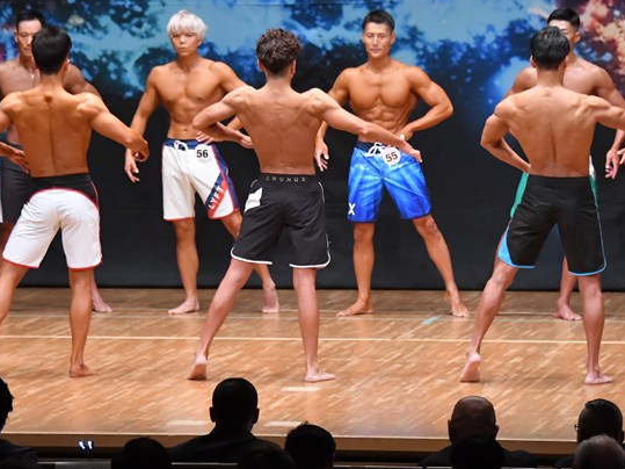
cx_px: 311
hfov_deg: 7.8
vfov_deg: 5.9
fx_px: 4567
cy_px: 226
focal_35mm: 253
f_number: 5.6
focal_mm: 122
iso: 8000
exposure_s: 1/400
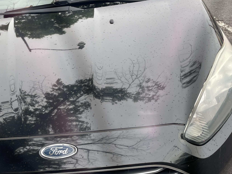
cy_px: 136
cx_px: 44
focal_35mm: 51
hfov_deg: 36.1
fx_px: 342
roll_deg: +6.2
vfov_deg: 28.0
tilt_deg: -29.4
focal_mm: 4.2
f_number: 1.6
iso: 32
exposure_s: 1/168
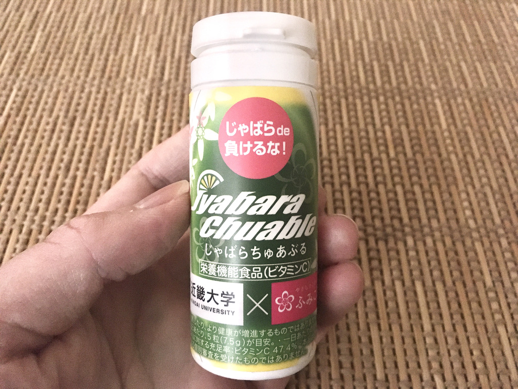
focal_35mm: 29
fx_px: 434
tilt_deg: -56.2
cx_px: 259
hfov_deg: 61.7
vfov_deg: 48.2
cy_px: 194
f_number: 2.2
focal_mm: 4.15
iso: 320
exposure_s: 1/15
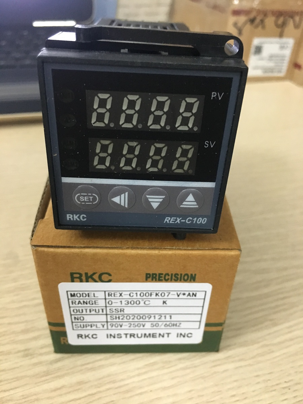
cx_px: 152
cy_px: 202
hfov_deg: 48.2
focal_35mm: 29
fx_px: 338
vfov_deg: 61.7
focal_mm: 4.15
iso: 250
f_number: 2.2
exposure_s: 1/17
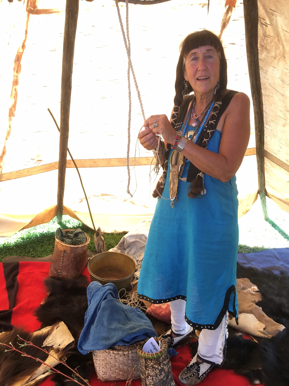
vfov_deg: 61.7
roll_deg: -0.7
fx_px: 323
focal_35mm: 29
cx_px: 144
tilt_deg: -20.1
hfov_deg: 48.2
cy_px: 193
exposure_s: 1/60
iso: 32
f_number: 2.2
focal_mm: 4.15
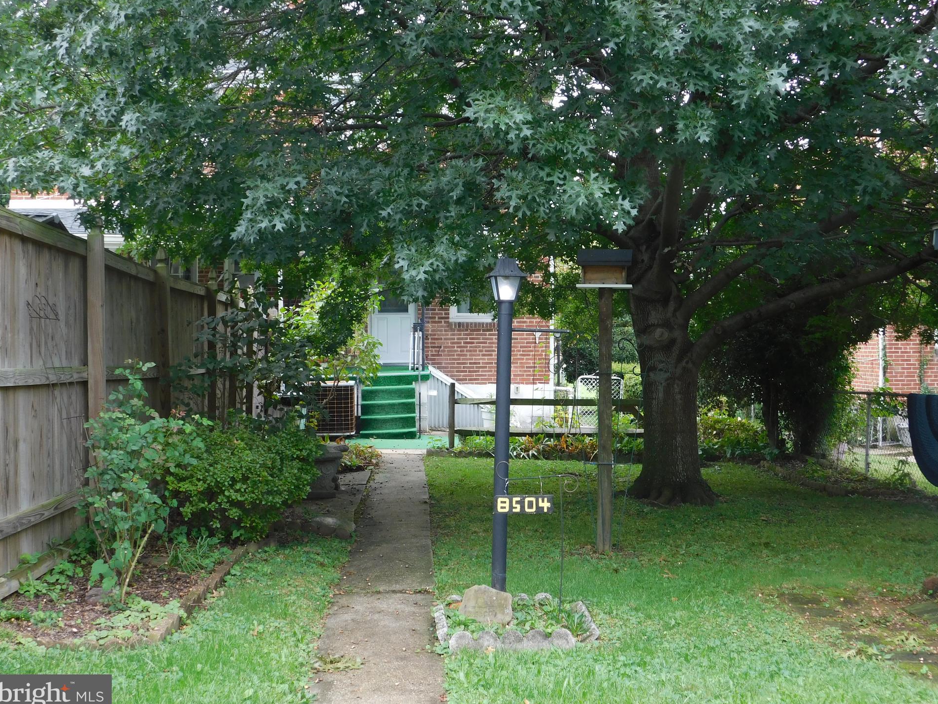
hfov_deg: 43.8
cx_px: 493
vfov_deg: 33.6
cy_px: 336
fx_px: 1165
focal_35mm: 43
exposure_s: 1/50
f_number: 3.6
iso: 125
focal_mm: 7.1
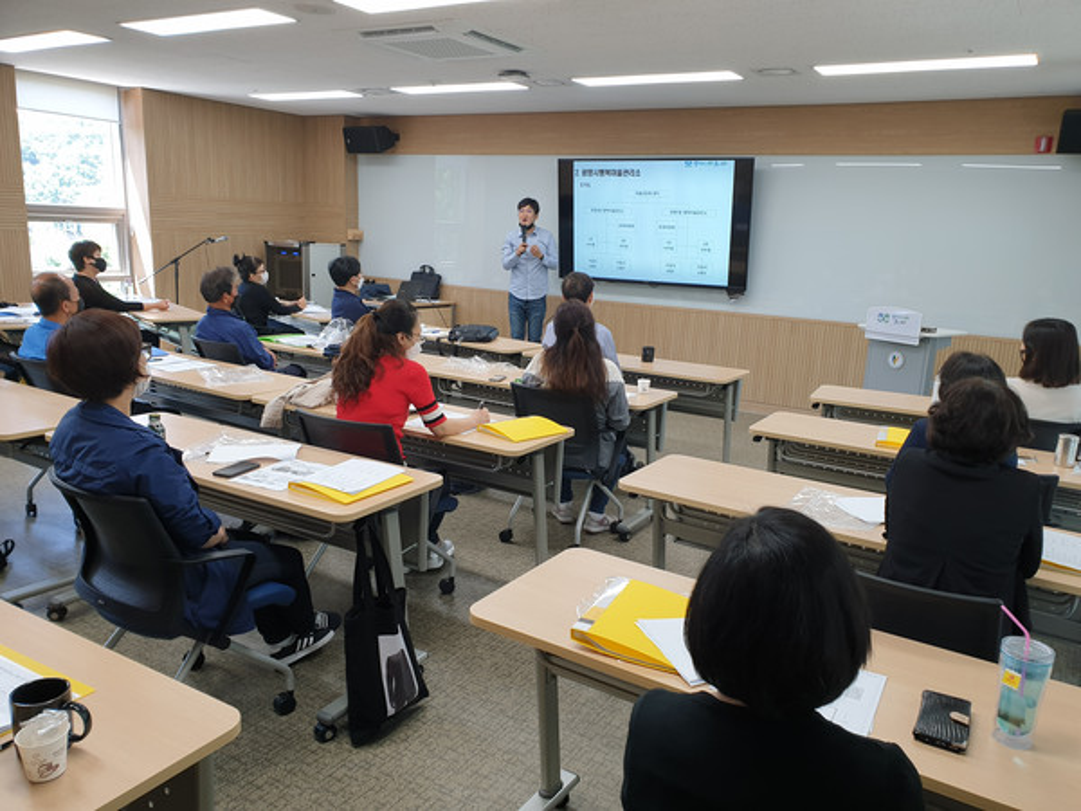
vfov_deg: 53.1
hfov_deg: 67.3
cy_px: 406
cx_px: 540
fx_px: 812
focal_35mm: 26
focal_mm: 4.3
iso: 80
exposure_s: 1/60
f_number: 2.4
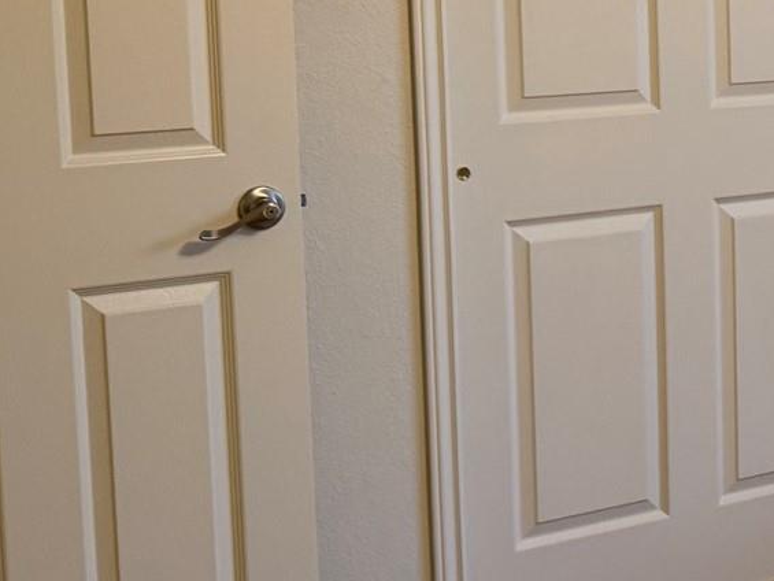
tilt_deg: -7.0
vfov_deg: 16.9
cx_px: 1204
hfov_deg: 19.3
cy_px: 121
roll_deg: -0.2
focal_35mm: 87
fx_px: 1946
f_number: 1.78
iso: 250
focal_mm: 6.76
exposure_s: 1/60
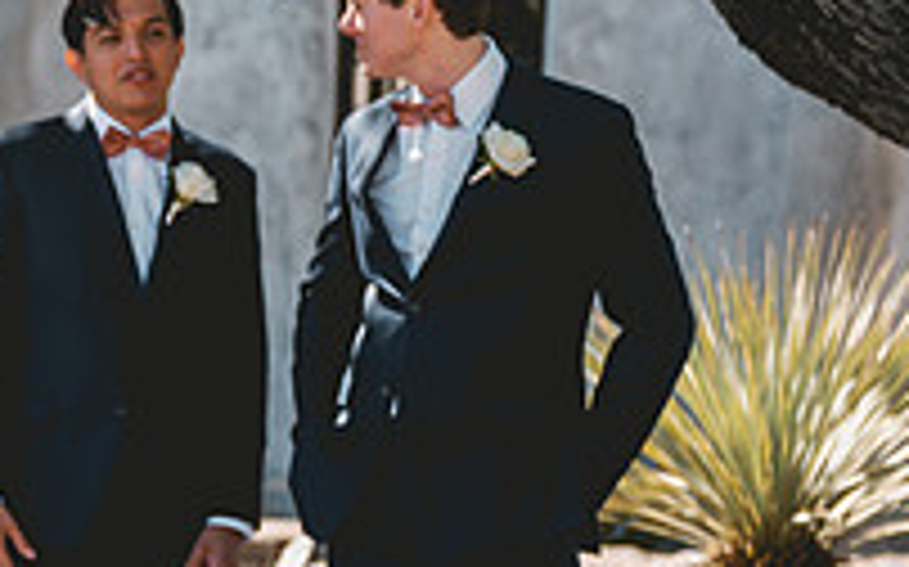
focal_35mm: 129
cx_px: -310
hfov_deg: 15.3
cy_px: 378
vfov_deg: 10.1
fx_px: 3194
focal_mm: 44
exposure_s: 1/800
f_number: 2.8
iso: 160
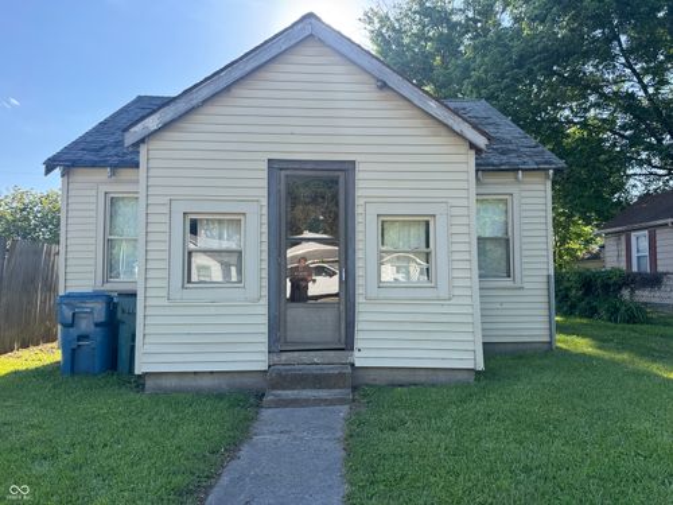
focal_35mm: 24
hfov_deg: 71.6
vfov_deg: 56.8
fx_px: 467
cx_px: 336
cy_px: 252
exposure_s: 1/1076
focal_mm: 6.76
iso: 80
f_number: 1.78
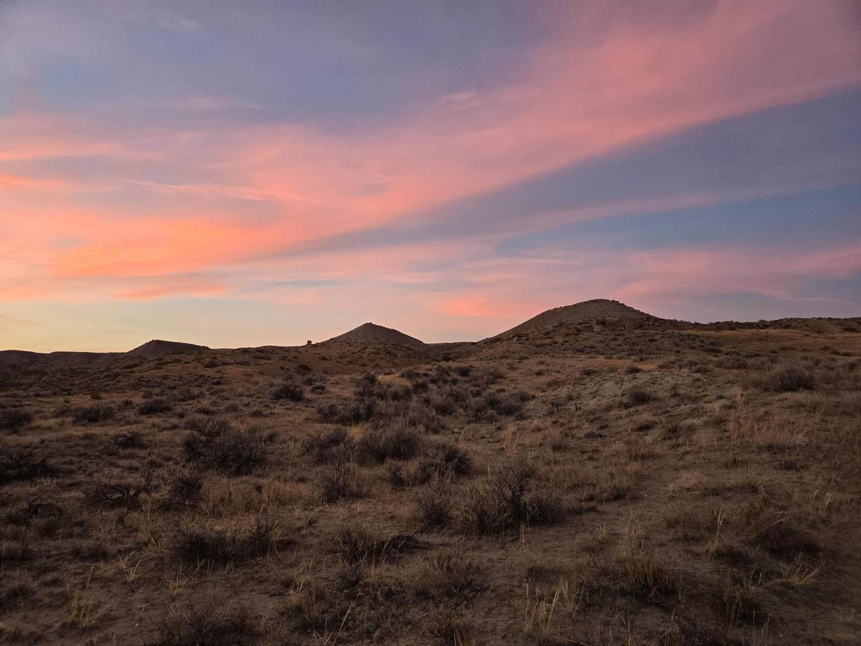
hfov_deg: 73.9
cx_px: 430
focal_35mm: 23
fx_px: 572
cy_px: 323
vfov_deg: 58.9
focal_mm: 5.4
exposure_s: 1/120
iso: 250
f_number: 1.8
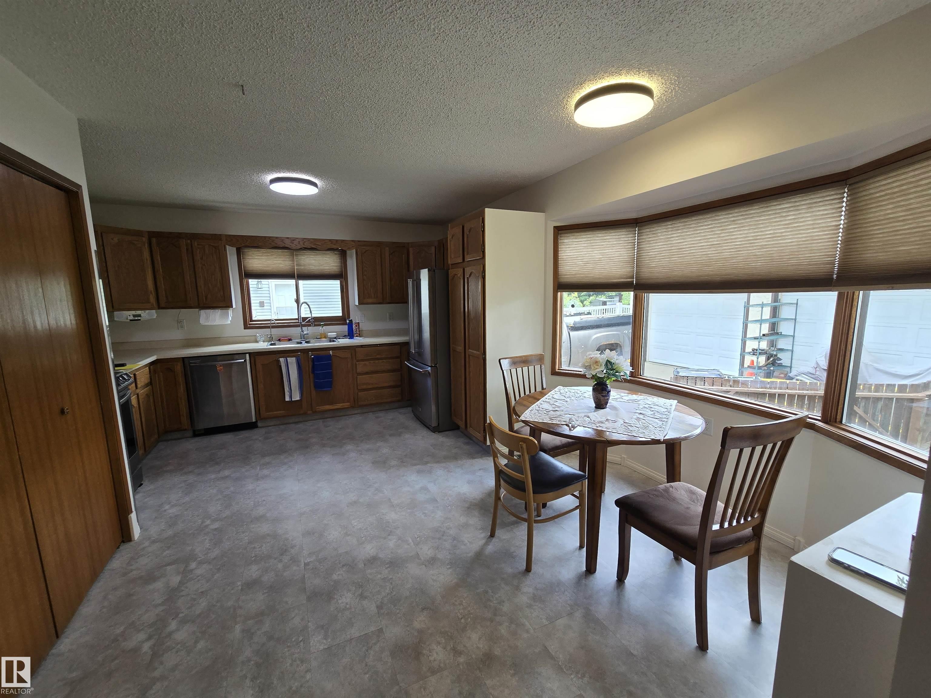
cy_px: 349
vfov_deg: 89.9
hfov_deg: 106.2
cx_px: 466
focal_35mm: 13
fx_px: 350
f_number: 2.2
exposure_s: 1/81.9
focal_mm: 2.2
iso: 50
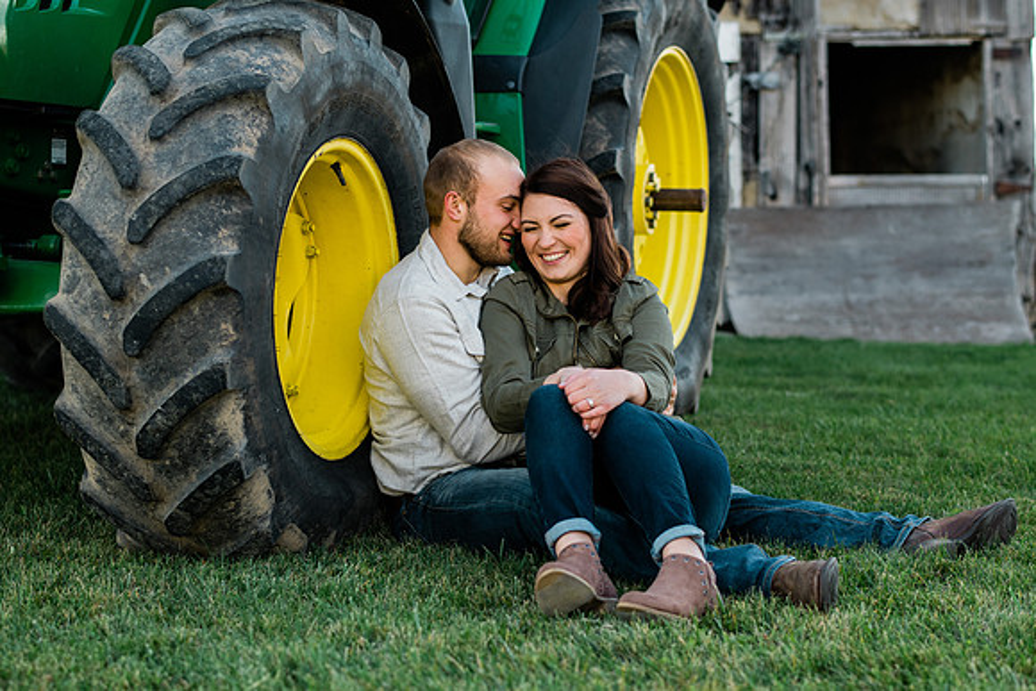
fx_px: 1804
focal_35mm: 63
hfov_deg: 32.0
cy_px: 373
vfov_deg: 21.7
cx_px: 476
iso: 200
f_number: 3.2
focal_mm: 58
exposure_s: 1/640
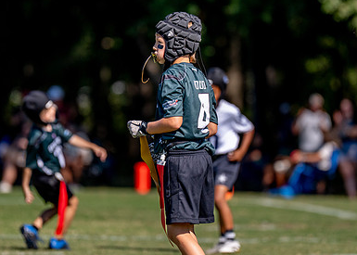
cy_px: 108
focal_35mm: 408
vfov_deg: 3.5
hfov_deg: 4.9
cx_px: 163
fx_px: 4137
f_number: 2.8
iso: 250
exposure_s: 1/5000
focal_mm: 200
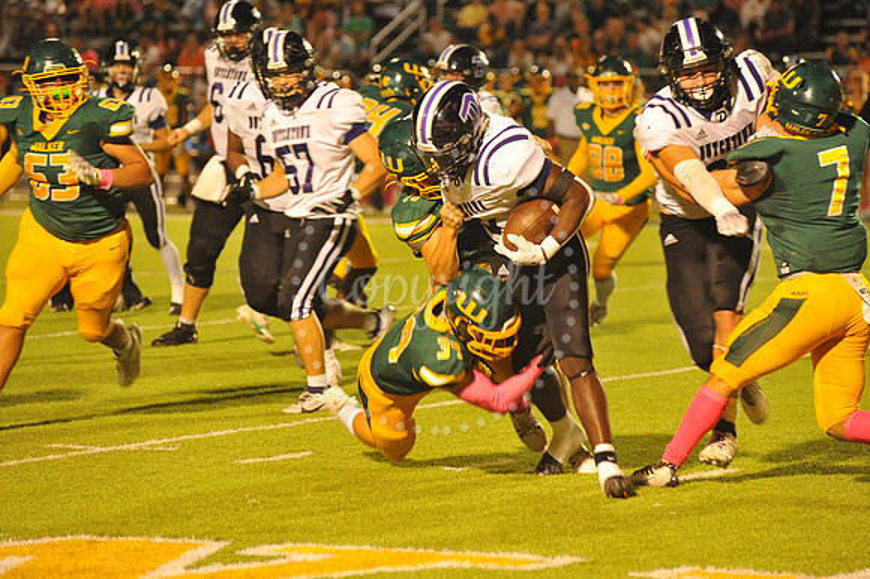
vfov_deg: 6.9
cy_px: 290
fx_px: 4830
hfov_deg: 10.3
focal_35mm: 200
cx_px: 435
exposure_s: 1/200
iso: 6400
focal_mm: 200
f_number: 5
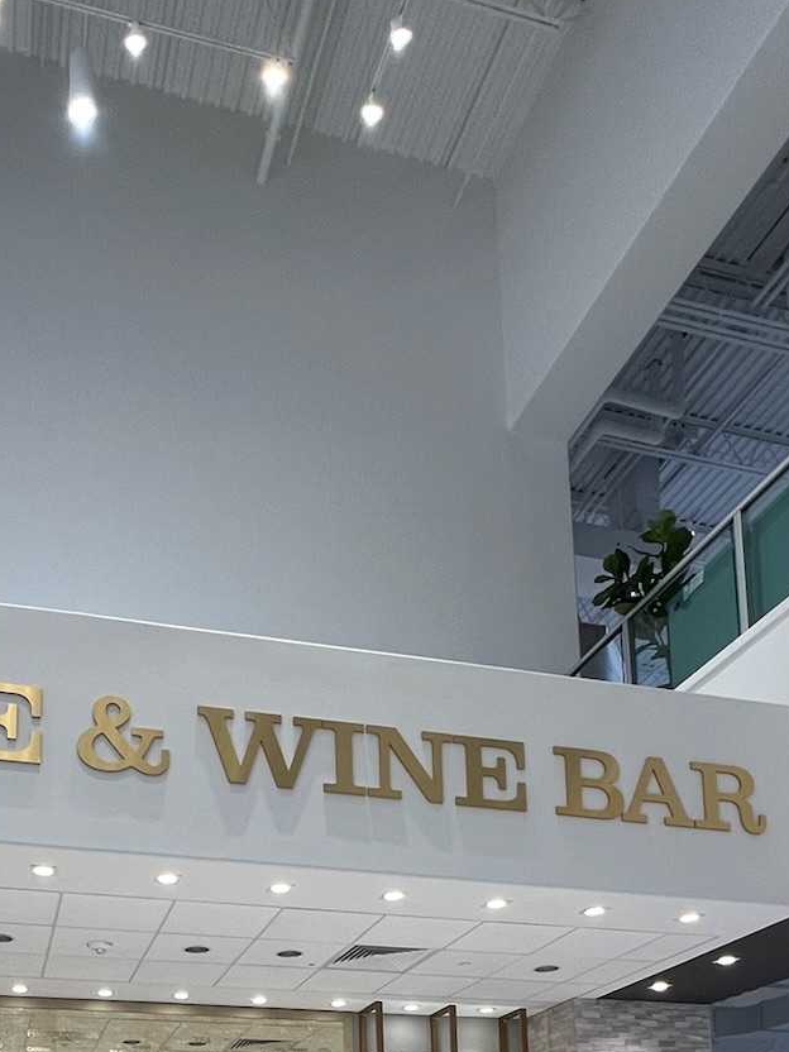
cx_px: 210
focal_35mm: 32
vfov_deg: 45.1
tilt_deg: +8.5
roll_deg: -1.0
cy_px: 1119
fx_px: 972
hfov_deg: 43.0
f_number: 1.8
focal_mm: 1.57
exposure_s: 1/120
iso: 160
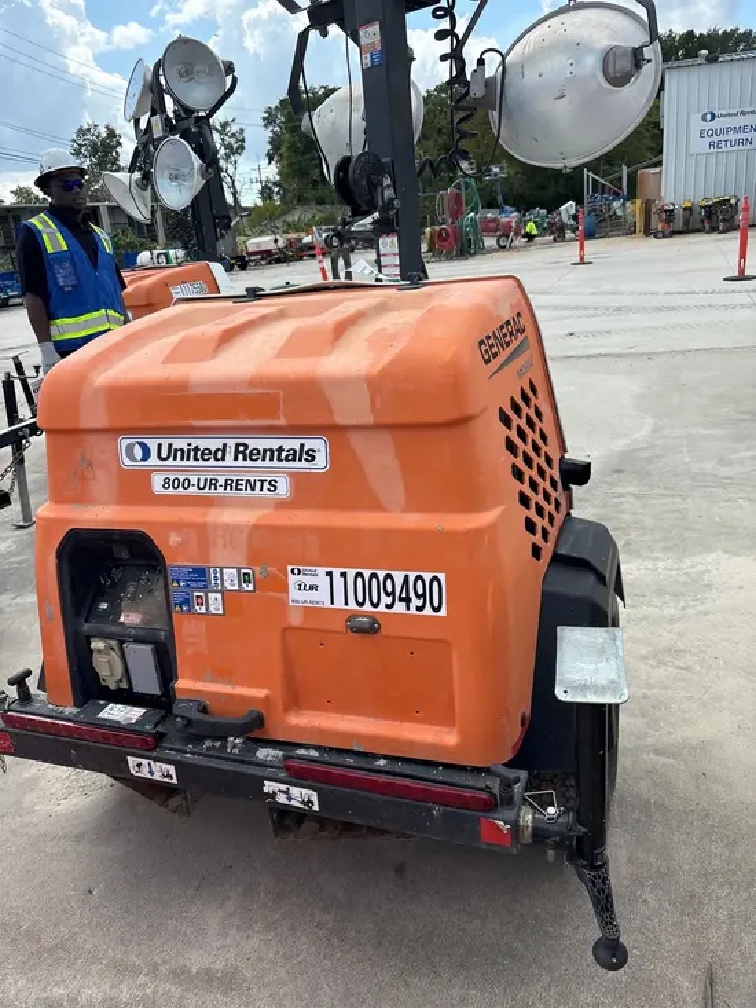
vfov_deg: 67.3
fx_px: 757
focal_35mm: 26
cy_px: 504
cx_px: 378
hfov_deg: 53.1
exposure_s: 1/1751
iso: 50
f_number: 1.6
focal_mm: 5.96
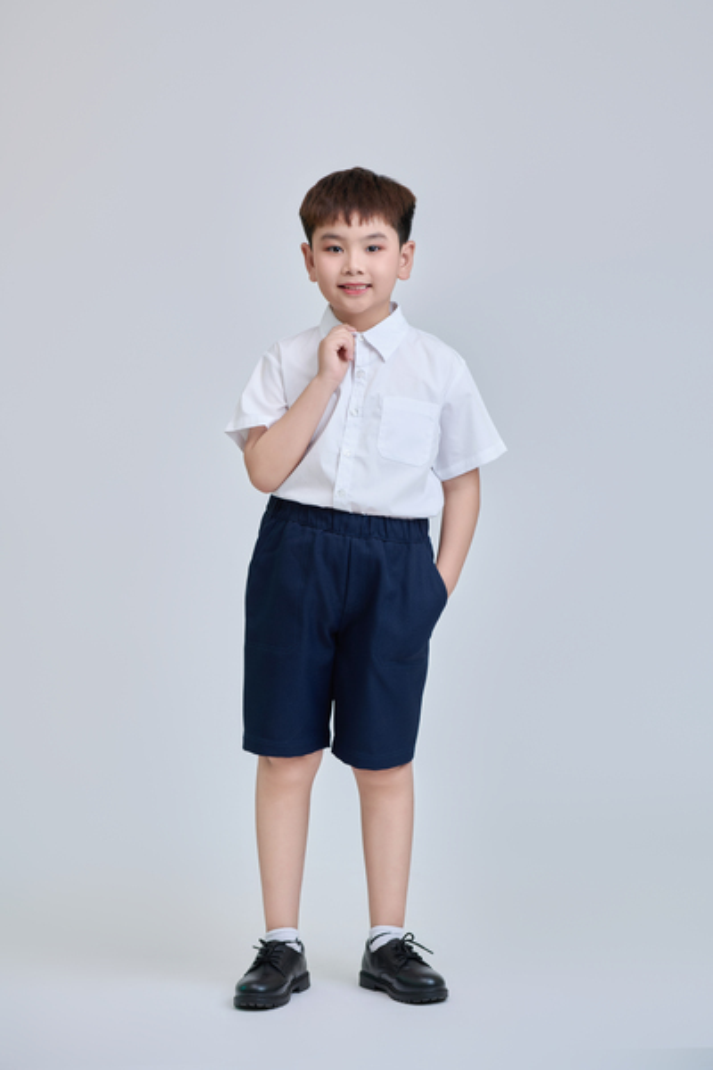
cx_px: 356
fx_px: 3268
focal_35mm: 110
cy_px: 535
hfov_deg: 12.5
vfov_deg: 18.6
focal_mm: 110
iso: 100
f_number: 4.5
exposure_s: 1/200
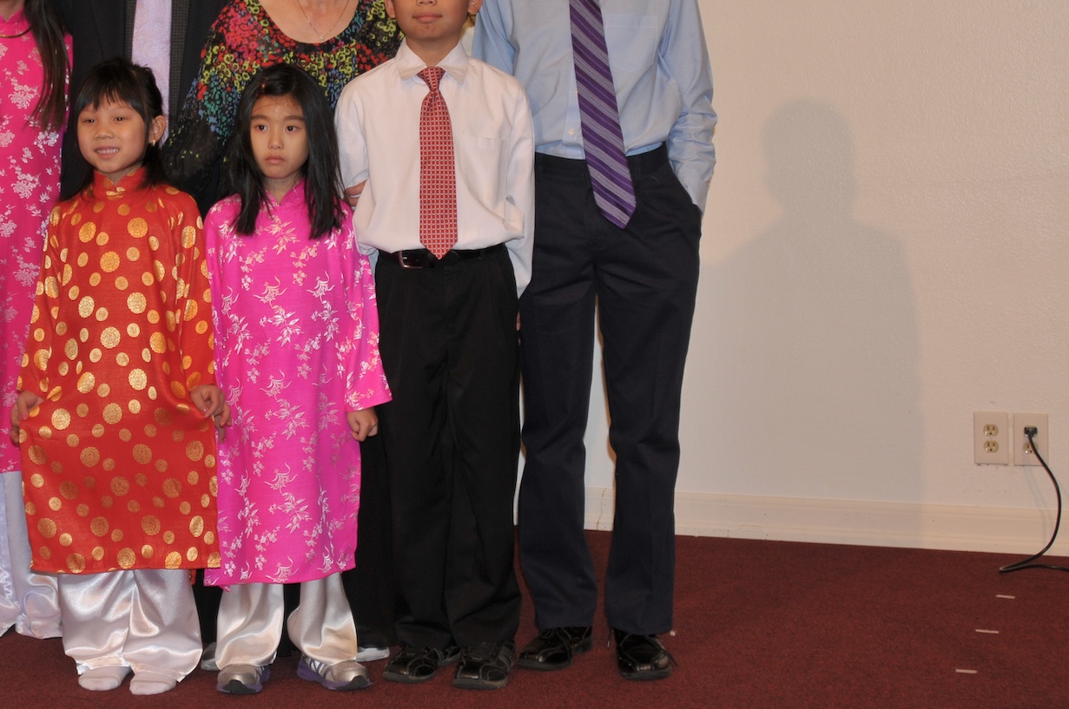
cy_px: 163
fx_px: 2313
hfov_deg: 25.6
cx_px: 208
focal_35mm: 78
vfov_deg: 17.3
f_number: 3.8
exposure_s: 1/60
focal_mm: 32
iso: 200
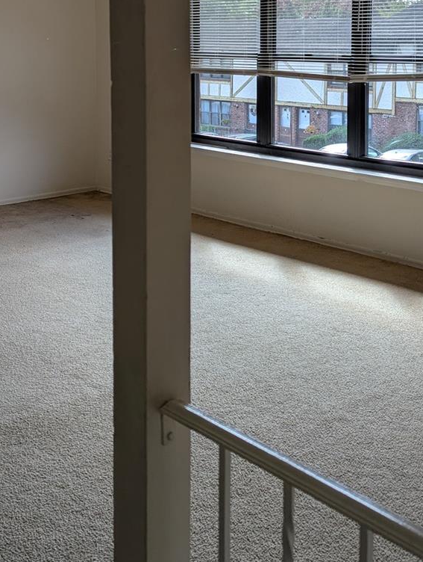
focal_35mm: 49
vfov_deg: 37.5
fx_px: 796
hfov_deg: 29.7
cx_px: 250
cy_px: 117
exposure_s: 1/409
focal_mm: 6.81
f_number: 1.85
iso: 47
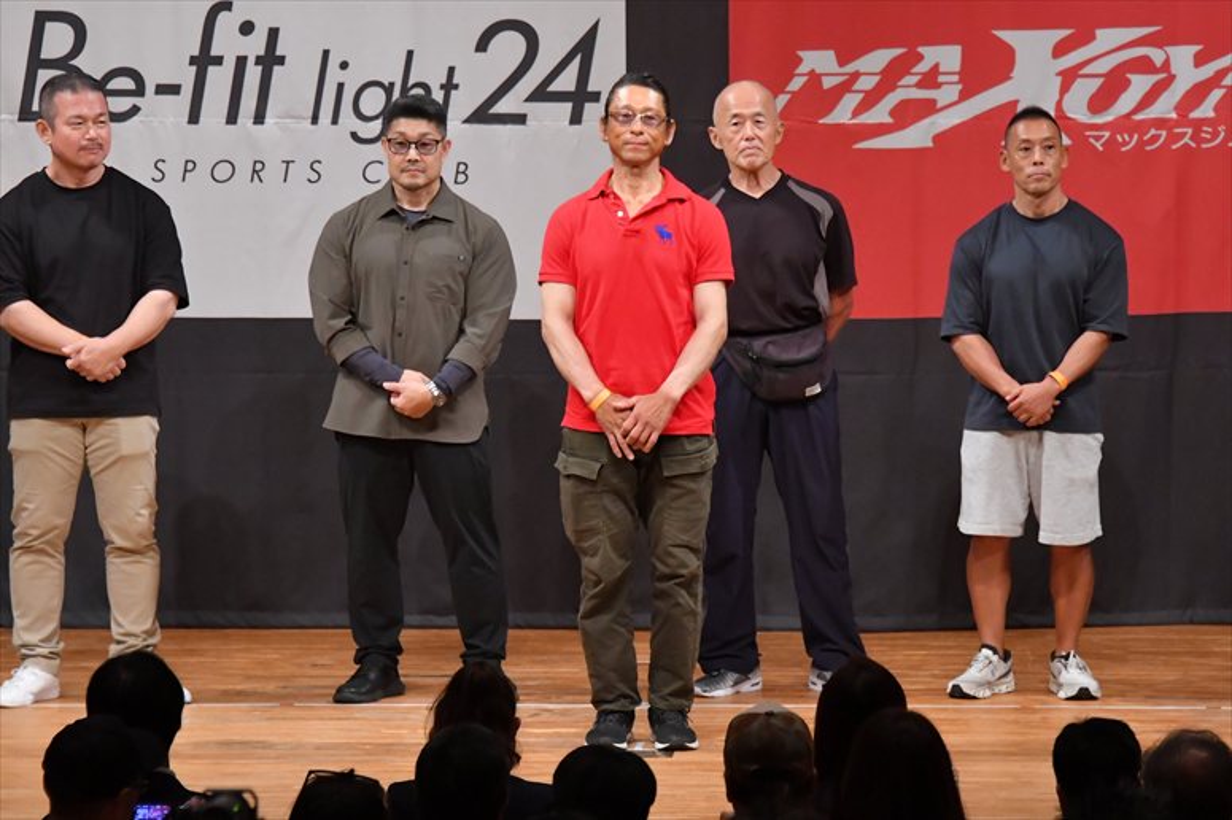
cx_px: 616
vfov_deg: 5.4
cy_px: 410
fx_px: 8723
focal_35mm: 255
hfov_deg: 8.1
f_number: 5.6
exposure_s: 1/400
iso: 6400
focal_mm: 170
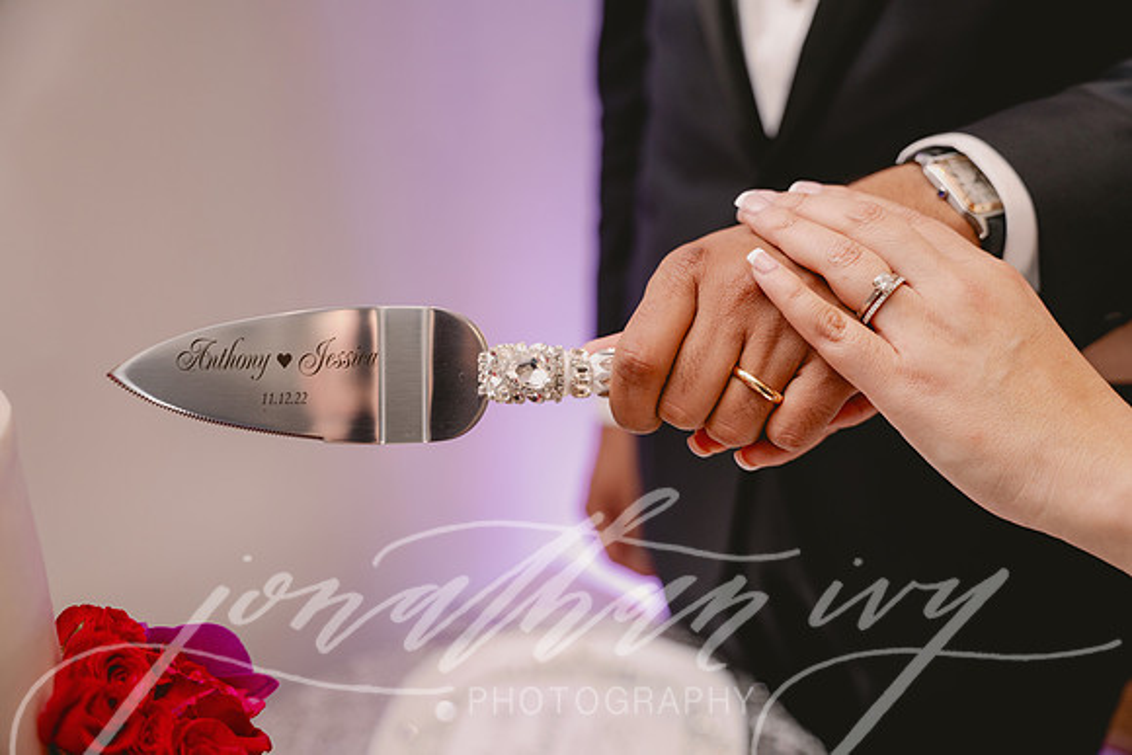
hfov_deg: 45.9
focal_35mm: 42
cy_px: 378
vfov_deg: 31.6
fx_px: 1337
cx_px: 566
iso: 1000
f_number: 2.8
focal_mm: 42.5
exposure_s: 1/125
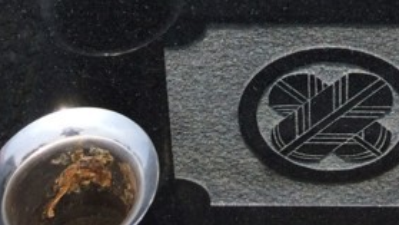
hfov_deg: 18.4
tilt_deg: -29.7
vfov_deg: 8.8
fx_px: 1227
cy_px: -416
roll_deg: +3.4
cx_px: 295
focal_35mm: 116
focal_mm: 4.15
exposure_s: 1/1642
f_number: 2.2
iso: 32
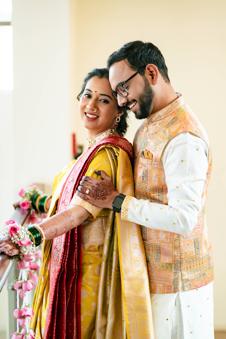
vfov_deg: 21.5
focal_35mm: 95
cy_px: 183
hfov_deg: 14.4
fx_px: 895
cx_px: 105
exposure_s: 1/320
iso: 200
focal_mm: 85
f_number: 1.8
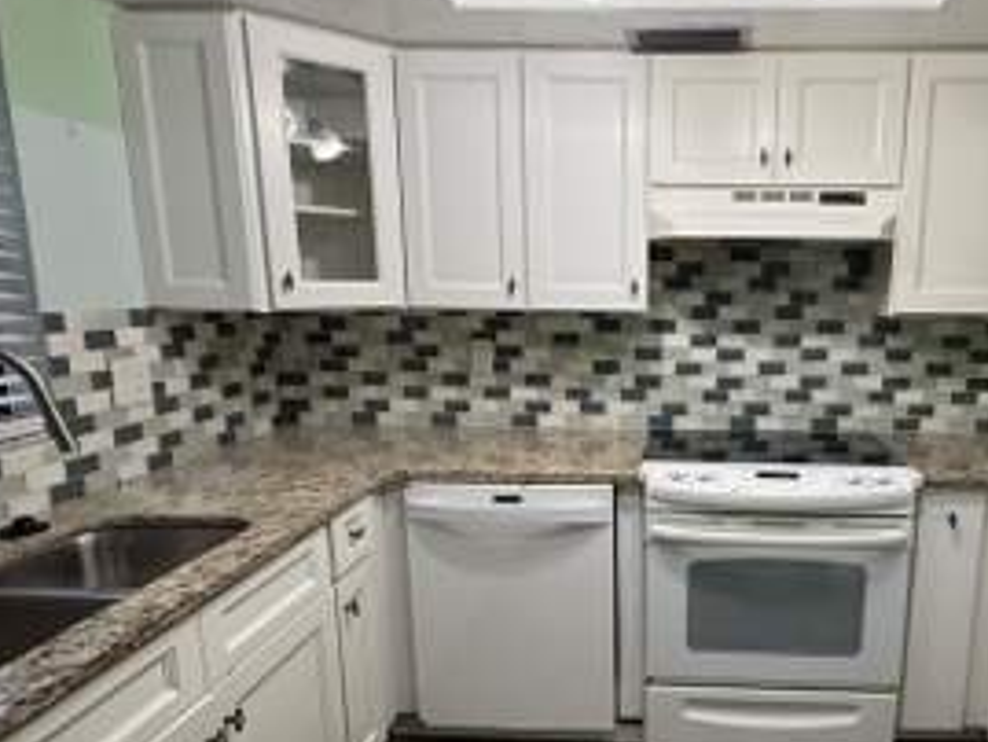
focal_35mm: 25
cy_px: 426
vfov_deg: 54.7
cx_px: 672
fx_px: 714
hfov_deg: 67.1
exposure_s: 1/120
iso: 200
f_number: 2.2
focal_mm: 2.22
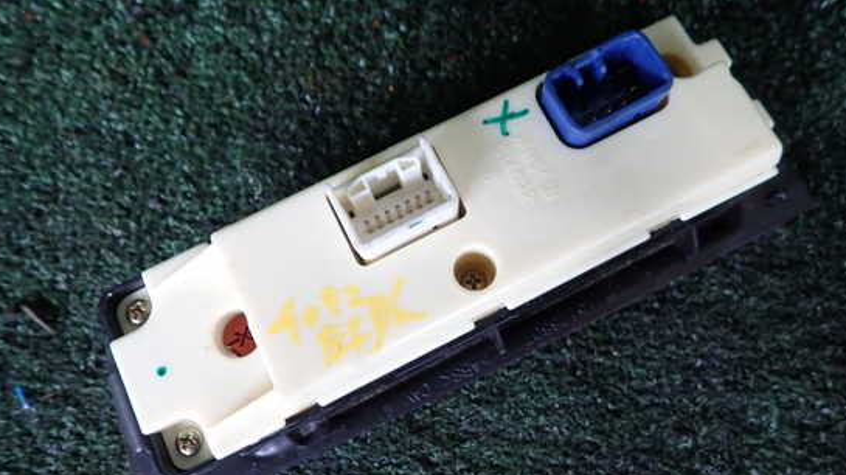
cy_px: 236
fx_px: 673
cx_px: 441
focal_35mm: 30
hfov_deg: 64.3
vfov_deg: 38.9
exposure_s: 1/60
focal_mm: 4.5
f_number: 2
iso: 200
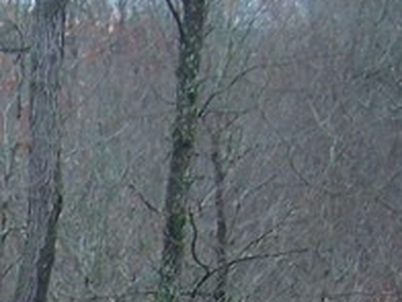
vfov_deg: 7.0
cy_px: 775
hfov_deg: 9.3
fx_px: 2311
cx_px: -427
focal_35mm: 199
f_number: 2.8
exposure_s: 1/125
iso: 140
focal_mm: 6.3
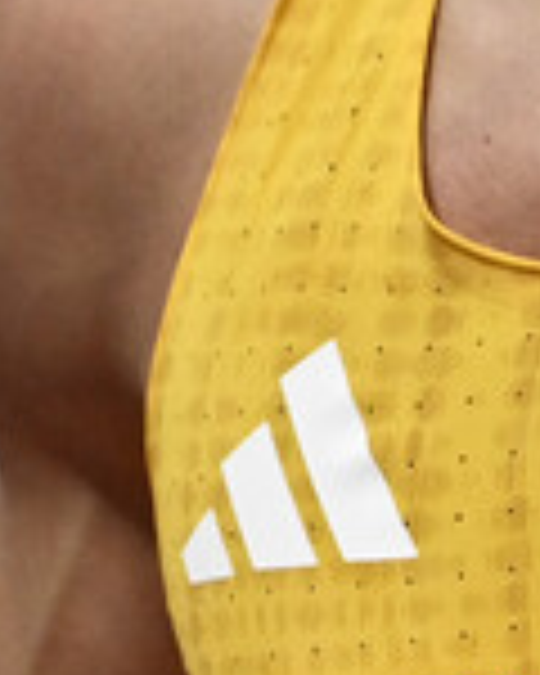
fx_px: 80129
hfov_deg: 0.4
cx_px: 1606
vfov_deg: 0.5
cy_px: 223
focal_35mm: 4011
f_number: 2.8
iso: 2000
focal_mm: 400
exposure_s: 1/6400
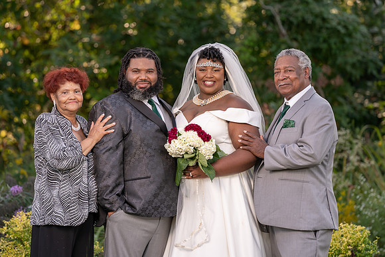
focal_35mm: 198
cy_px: 128
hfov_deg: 10.4
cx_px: 192
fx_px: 2118
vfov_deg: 6.9
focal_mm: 198
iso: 100
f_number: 4
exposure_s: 1/250
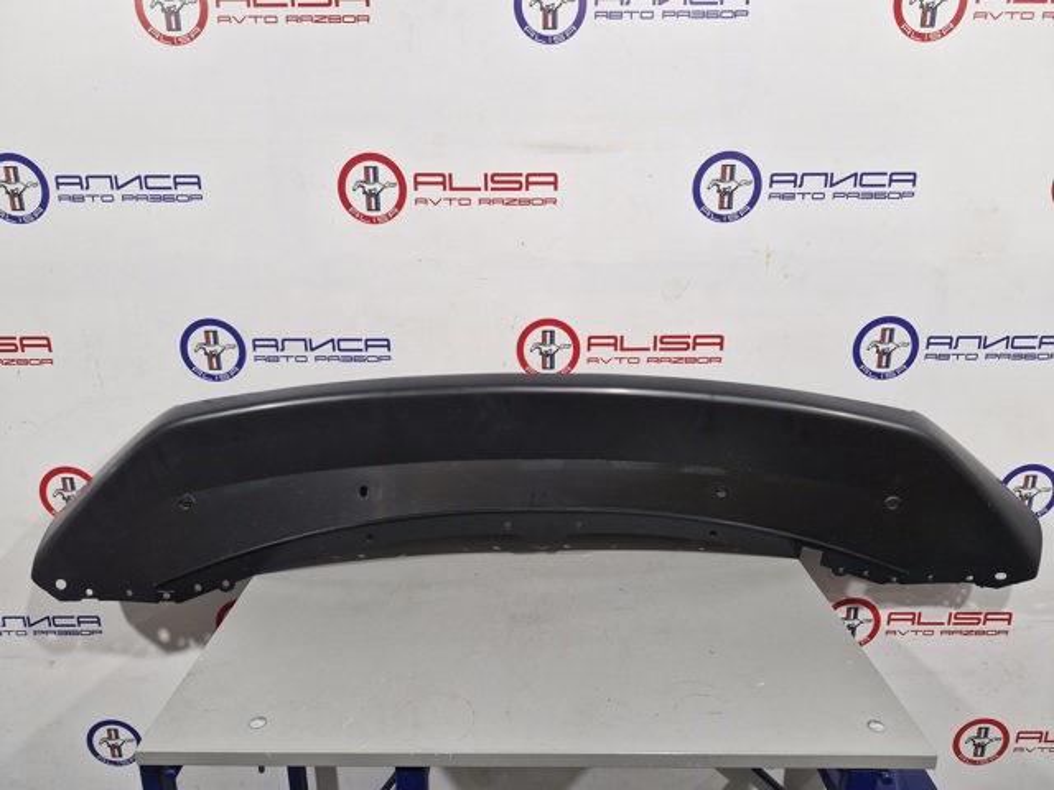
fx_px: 700
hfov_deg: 73.9
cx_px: 527
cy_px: 395
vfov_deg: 58.9
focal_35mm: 23
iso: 250
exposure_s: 1/100
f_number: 1.8
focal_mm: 5.54
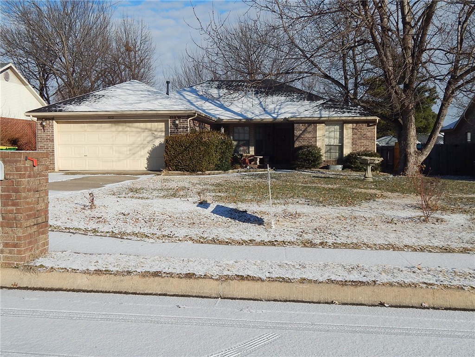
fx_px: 480
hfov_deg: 52.6
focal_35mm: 35
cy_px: 178
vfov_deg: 40.7
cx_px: 238
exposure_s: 1/500
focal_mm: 6.1
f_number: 6.7
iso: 125
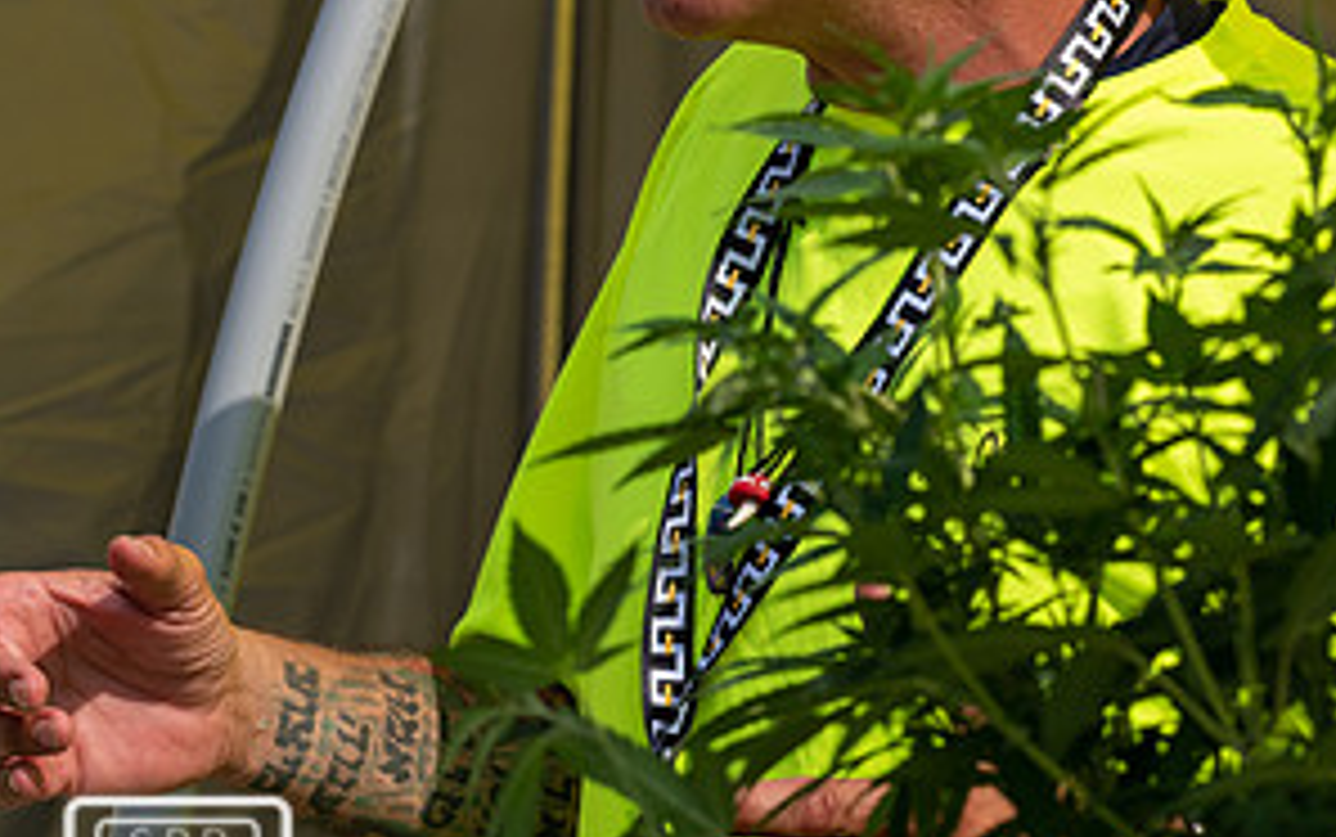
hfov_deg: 9.2
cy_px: 252
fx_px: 8270
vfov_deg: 5.8
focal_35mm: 227
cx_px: 670
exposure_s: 1/1000
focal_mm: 98
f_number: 8
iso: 200
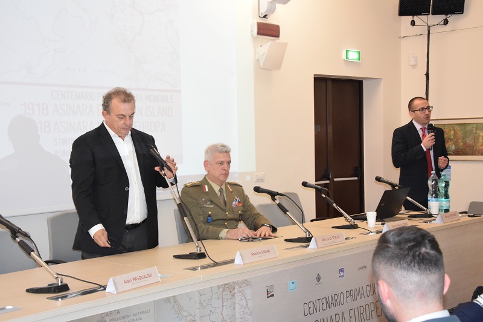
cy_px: 161
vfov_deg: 23.8
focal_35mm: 57
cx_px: 242
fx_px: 765
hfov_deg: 35.1
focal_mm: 38
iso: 3200
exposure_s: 1/125
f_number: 6.3
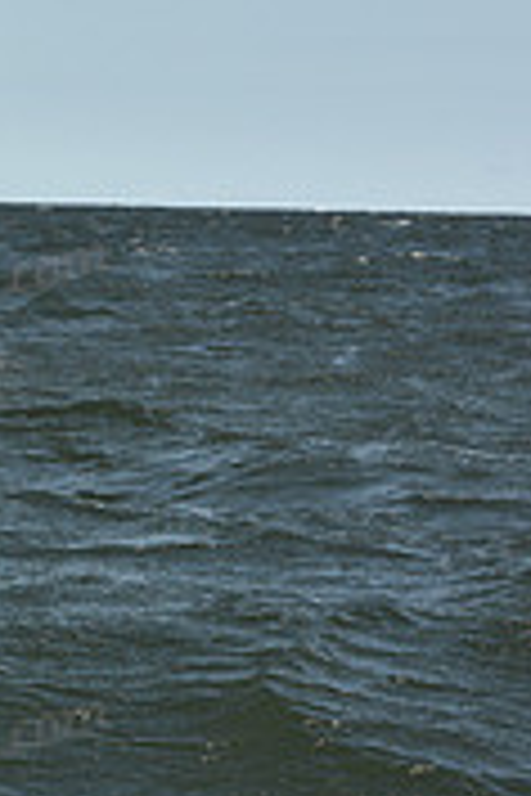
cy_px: 151
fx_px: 5088
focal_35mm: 230
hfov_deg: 5.7
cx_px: -756
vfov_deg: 8.9
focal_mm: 70
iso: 250
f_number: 9
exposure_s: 1/800
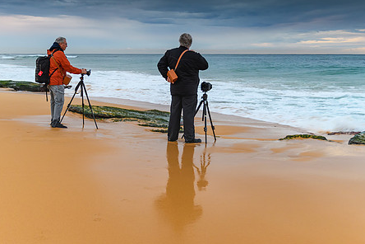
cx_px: 173
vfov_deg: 28.5
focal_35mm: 47
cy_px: 89
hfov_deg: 41.9
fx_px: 476
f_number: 3
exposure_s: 1/20
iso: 400
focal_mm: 24
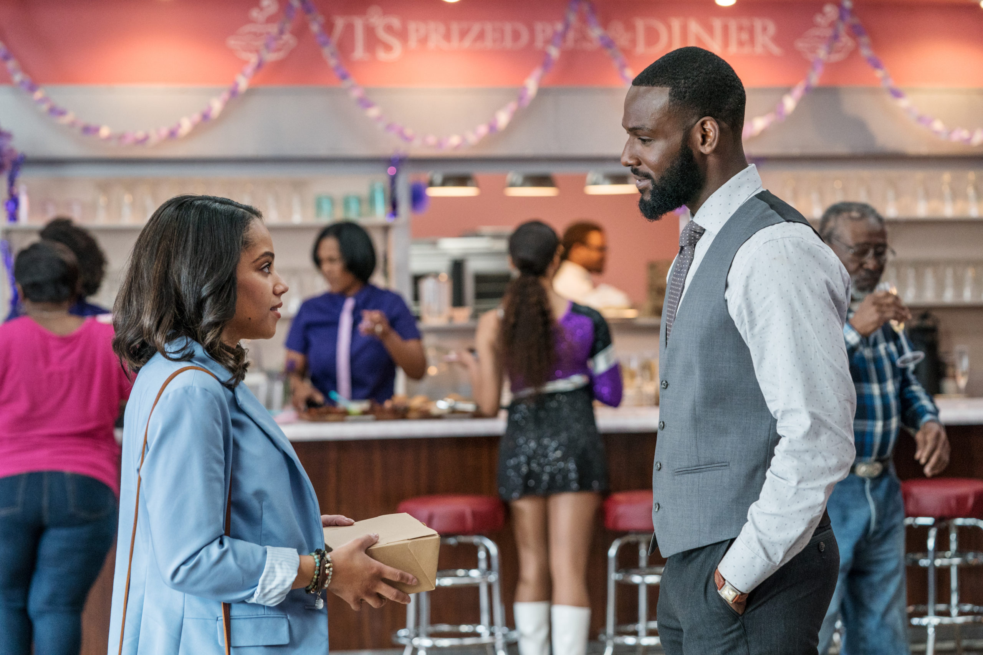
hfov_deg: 21.2
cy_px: 328
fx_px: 2621
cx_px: 492
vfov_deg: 14.3
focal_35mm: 96
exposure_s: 1/160
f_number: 4
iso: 3200
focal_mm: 96
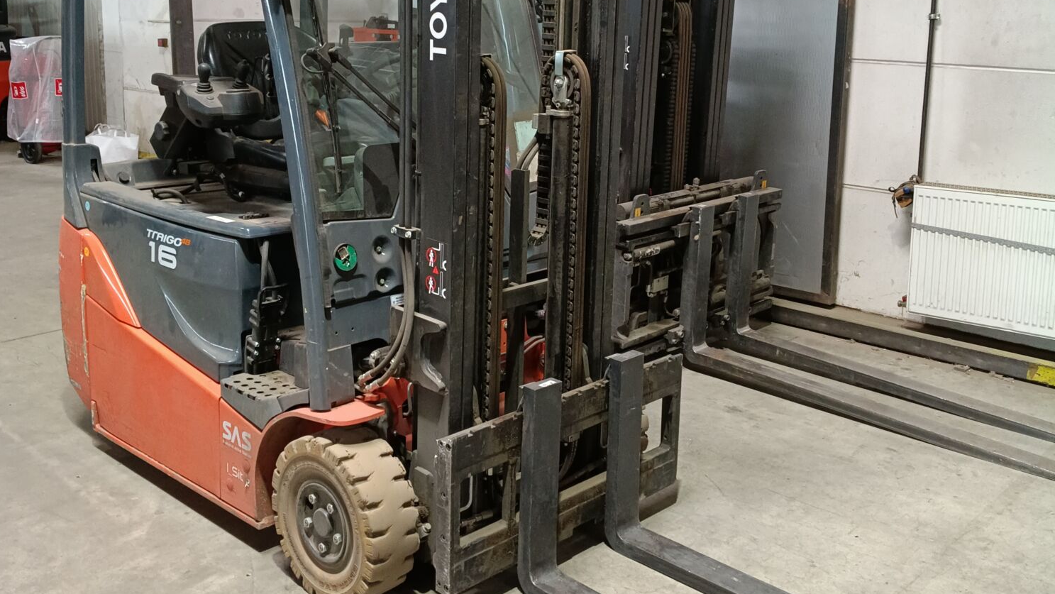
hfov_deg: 51.6
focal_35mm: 39
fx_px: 1091
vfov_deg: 30.2
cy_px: 194
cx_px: 527
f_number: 1.8
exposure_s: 1/33.3
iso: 882
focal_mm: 4.81
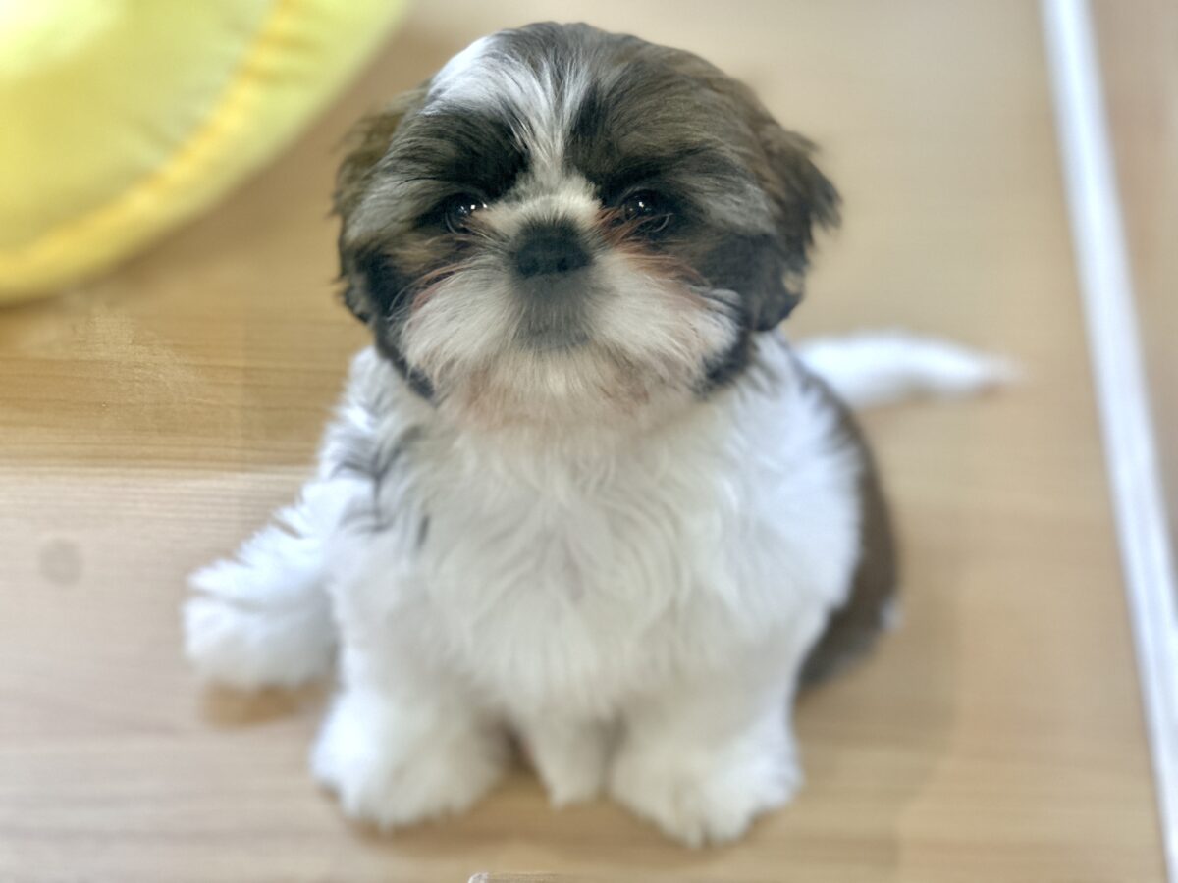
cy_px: 442
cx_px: 589
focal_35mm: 77
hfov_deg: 25.3
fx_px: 2620
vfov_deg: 19.1
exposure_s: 1/121
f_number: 2.8
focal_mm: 9
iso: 250
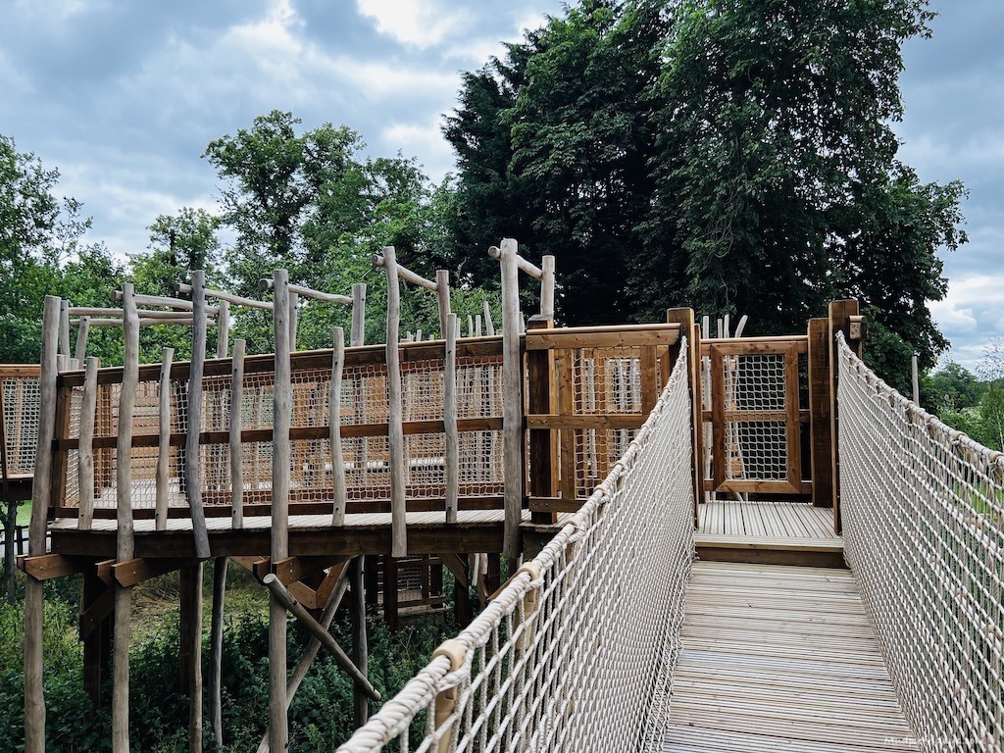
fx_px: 754
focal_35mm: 26
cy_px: 376
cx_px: 502
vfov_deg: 53.1
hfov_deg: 67.3
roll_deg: +1.8
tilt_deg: +1.2
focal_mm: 5.7
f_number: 1.5
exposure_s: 1/687
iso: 50
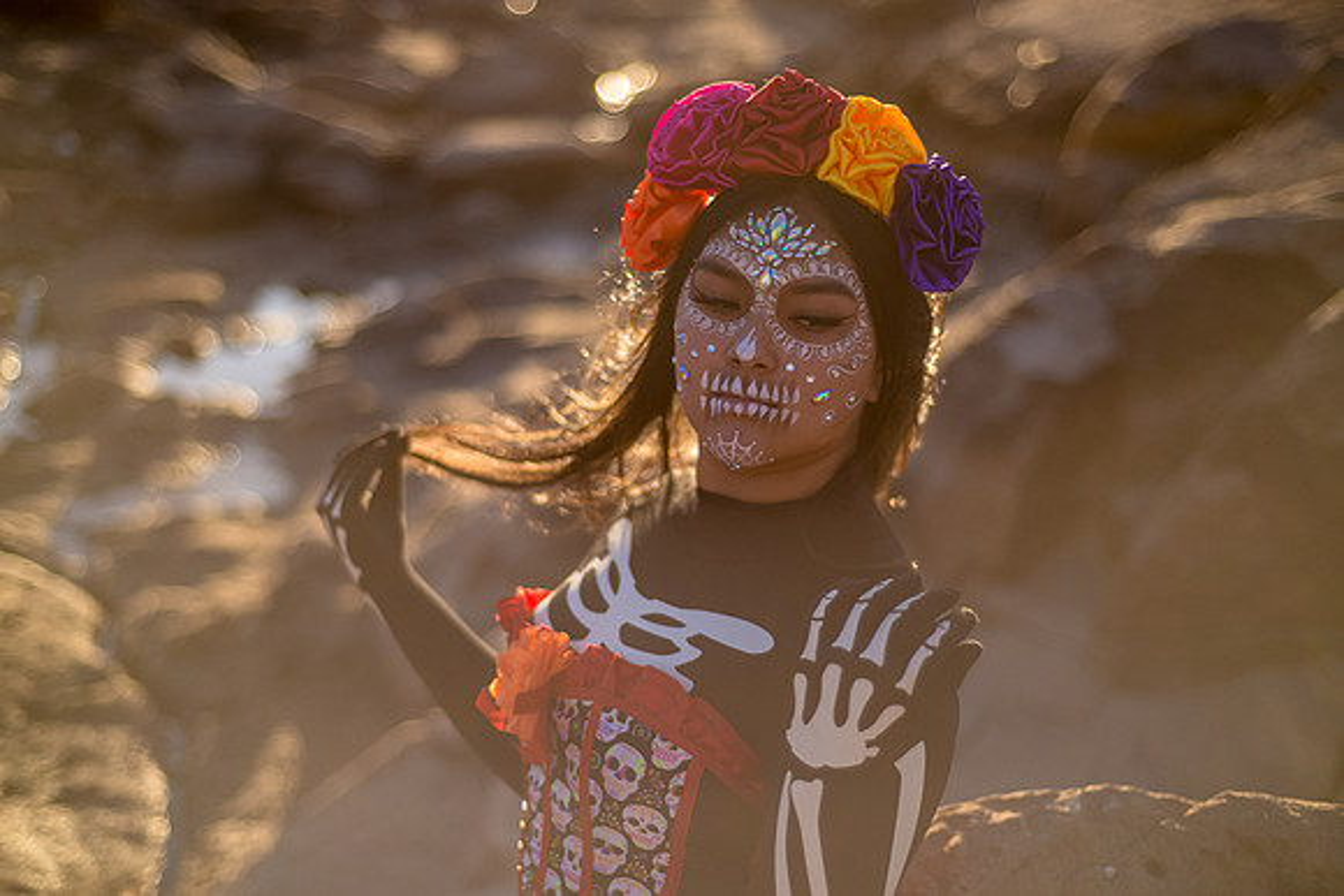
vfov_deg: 27.0
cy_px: 448
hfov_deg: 39.6
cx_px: 672
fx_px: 1867
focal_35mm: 50
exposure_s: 1/4000
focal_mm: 50
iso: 100
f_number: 1.8
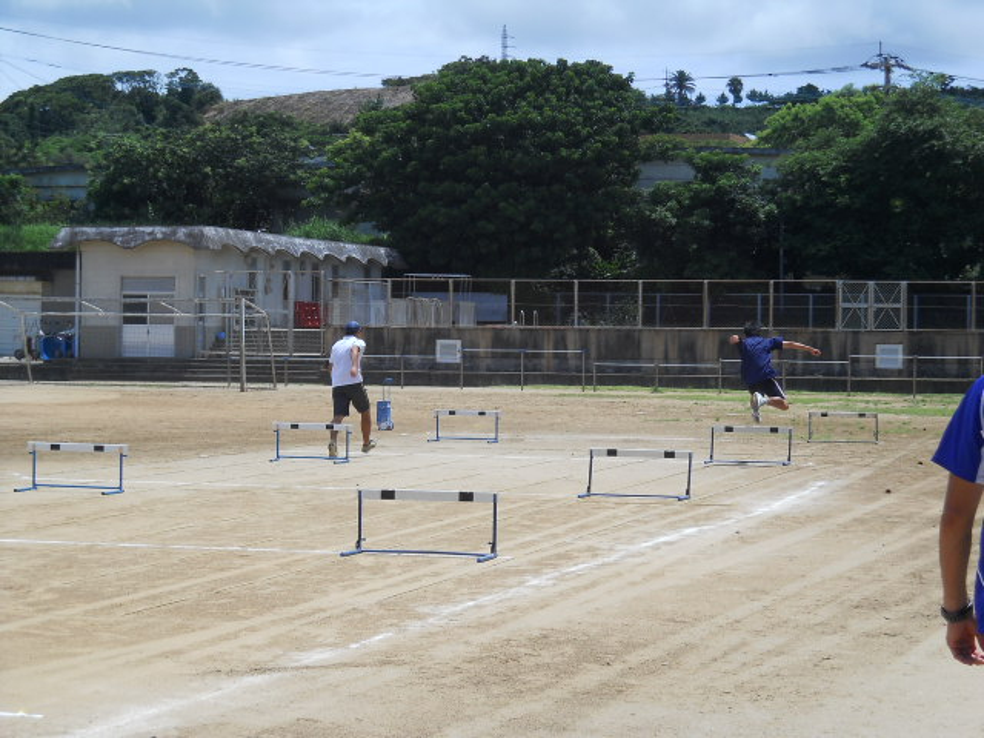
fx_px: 2558
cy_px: 369
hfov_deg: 21.8
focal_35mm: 90
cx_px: 492
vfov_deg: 16.4
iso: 80
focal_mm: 14.9
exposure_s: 1/200
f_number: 8.5
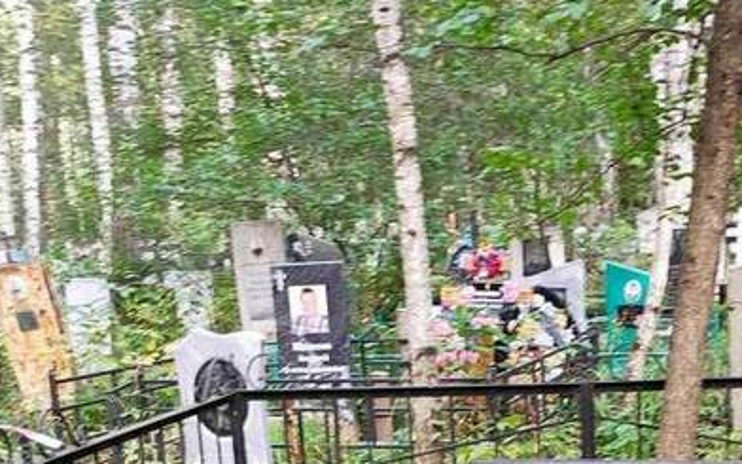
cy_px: 593
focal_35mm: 72
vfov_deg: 17.1
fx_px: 1456
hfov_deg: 28.4
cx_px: 486
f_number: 1.75
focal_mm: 4.77
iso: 157
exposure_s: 1/50
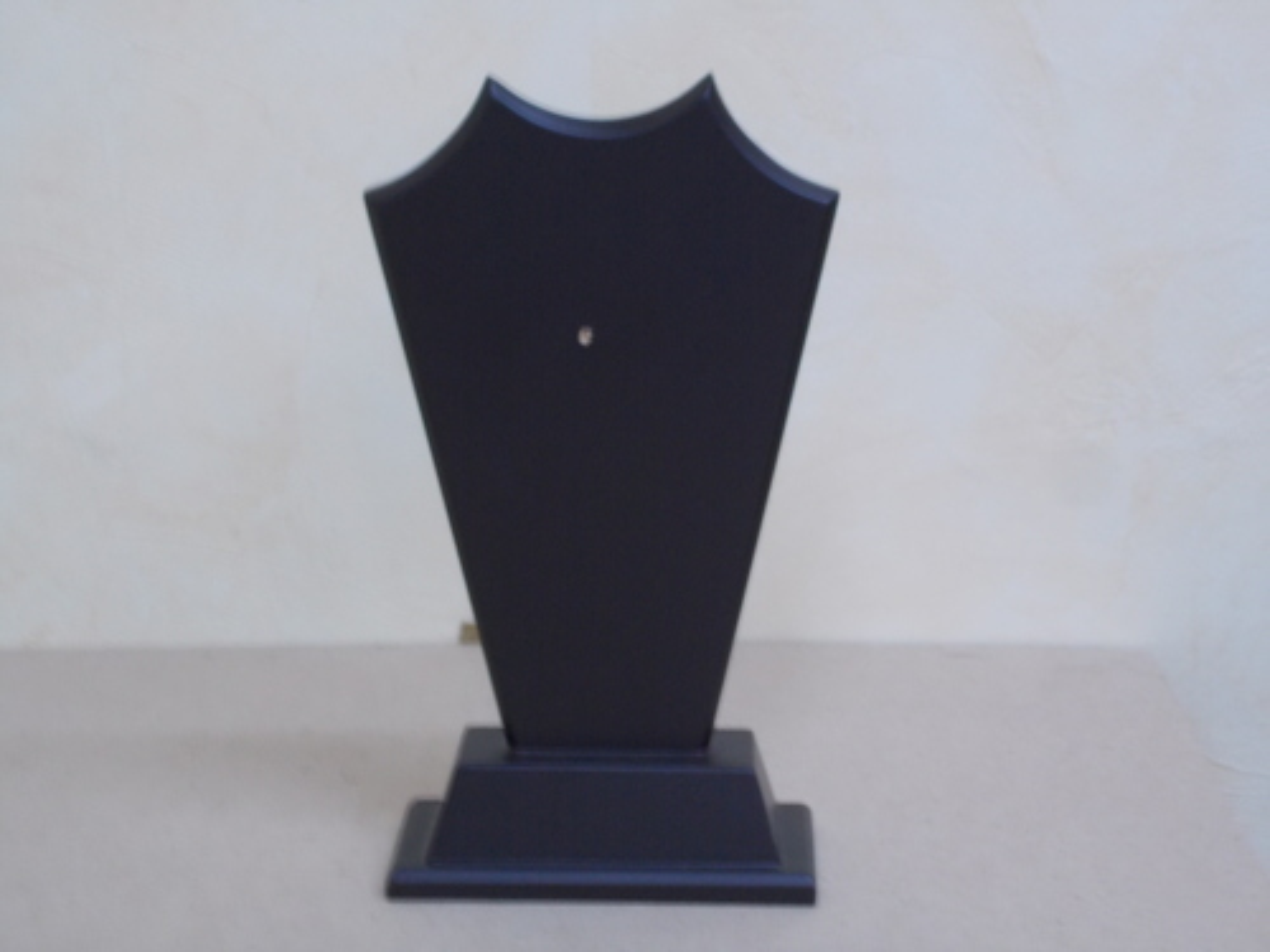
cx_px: 635
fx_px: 2788
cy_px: 476
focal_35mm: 76
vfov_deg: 19.4
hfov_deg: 25.7
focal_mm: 13.5
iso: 200
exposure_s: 1/5
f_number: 5.8
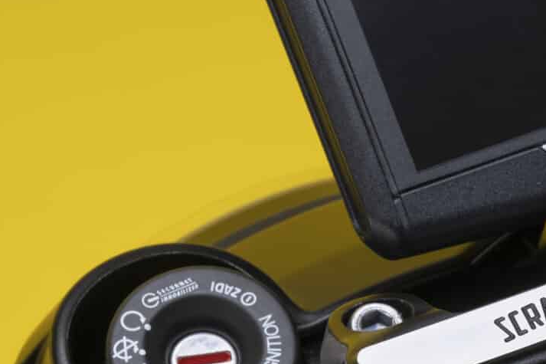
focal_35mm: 201
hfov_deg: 10.2
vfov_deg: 6.8
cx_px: 537
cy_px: 208
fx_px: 3048
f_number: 13
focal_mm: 70
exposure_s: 1/160
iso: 100
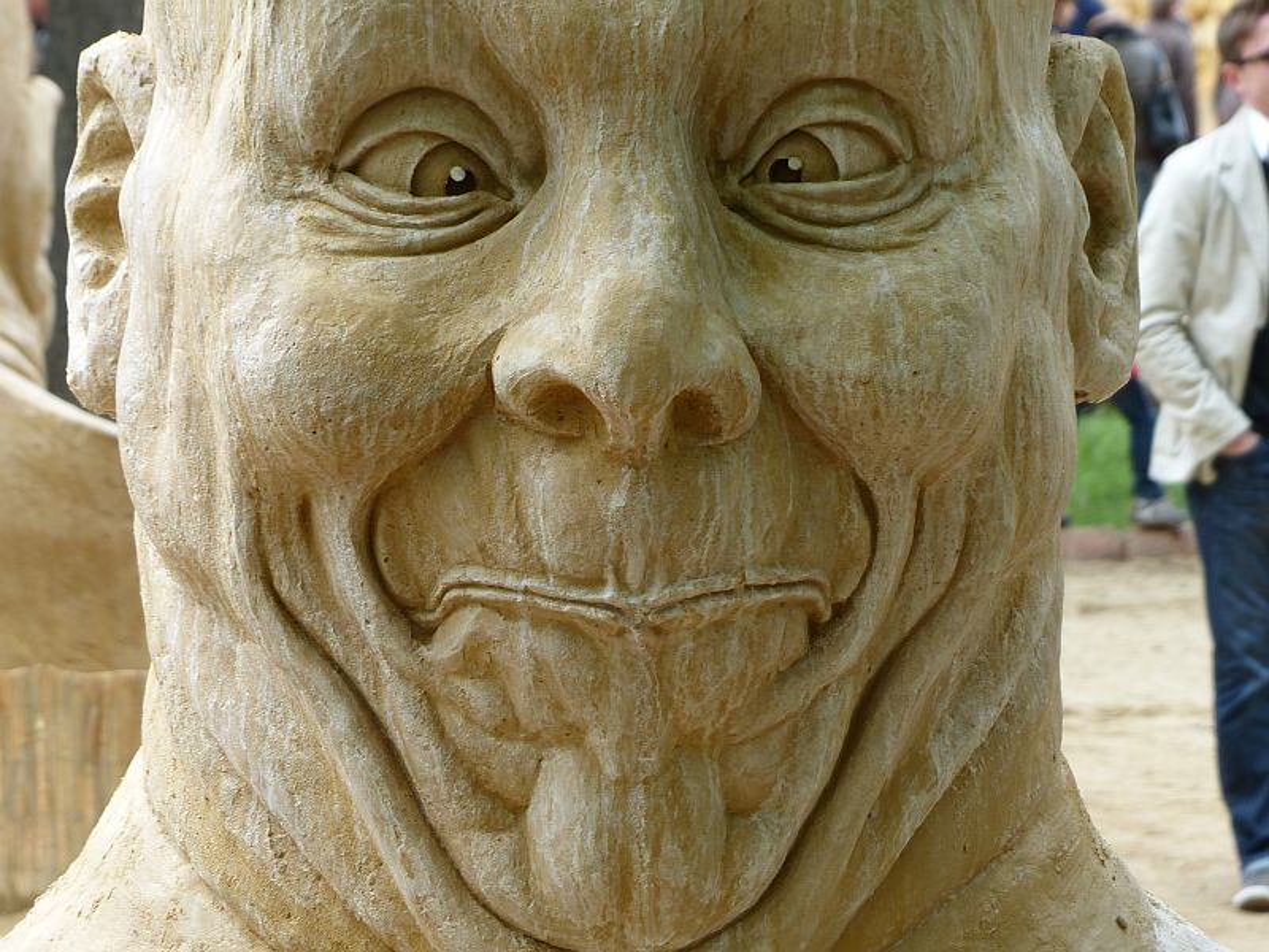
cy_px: 476
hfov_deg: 9.7
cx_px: 634
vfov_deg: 7.3
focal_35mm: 204
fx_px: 7479
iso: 100
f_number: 2.8
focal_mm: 36.7
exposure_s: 1/125
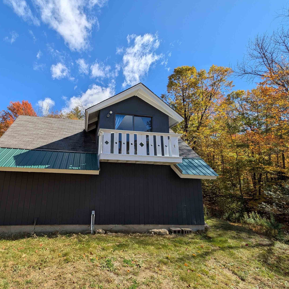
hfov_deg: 88.7
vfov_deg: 91.1
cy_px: 147
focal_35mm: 15
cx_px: 103
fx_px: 142
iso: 39
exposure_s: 1/1410
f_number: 1.95
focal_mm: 2.23
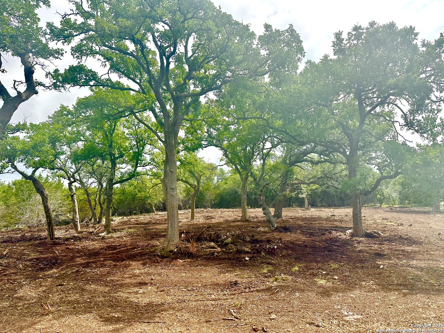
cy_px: 166
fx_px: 308
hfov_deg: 71.6
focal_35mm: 24
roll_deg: -1.6
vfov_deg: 56.8
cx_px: 222
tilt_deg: +3.9
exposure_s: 1/4016
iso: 80
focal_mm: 6.86
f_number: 1.78
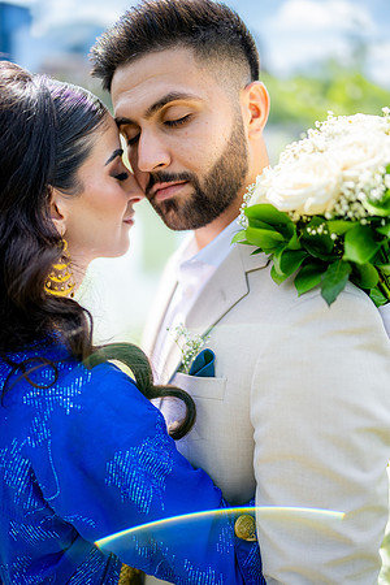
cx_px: 195
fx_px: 569
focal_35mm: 35
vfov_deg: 54.4
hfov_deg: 37.9
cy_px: 292
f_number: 1.2
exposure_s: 1/3200
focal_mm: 35
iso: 125
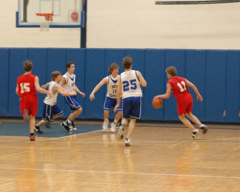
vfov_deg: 11.3
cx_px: 141
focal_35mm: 136
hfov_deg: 14.2
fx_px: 966
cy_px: 96
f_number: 4
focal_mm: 80
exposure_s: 1/50
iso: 1600
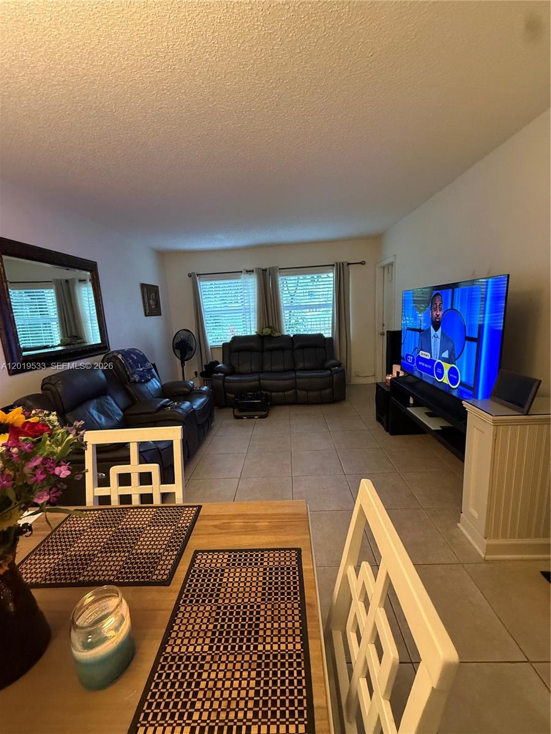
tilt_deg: -11.2
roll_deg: +2.7
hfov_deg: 85.7
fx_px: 297
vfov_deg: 102.1
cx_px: 276
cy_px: 367
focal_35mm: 14
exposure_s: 1/60
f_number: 2.2
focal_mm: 2.22
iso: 500
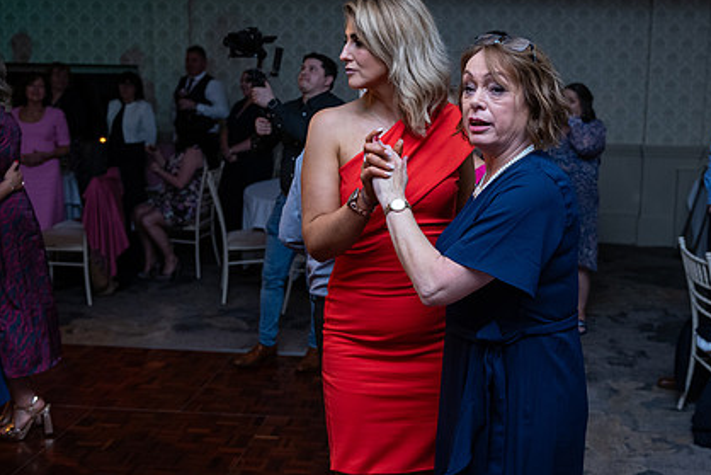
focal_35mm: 43
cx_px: 437
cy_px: 210
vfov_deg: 31.2
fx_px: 849
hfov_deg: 45.1
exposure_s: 1/160
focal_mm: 31
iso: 1000
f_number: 3.5
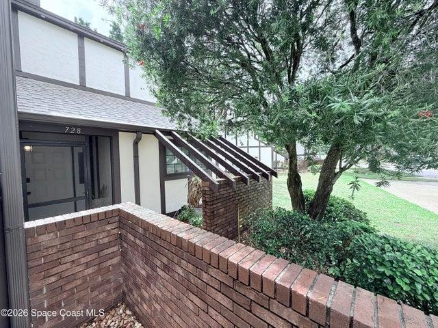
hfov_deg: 102.1
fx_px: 177
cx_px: 219
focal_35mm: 14
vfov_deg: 85.7
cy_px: 164
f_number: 2.2
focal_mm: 2.22
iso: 50
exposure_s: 1/388
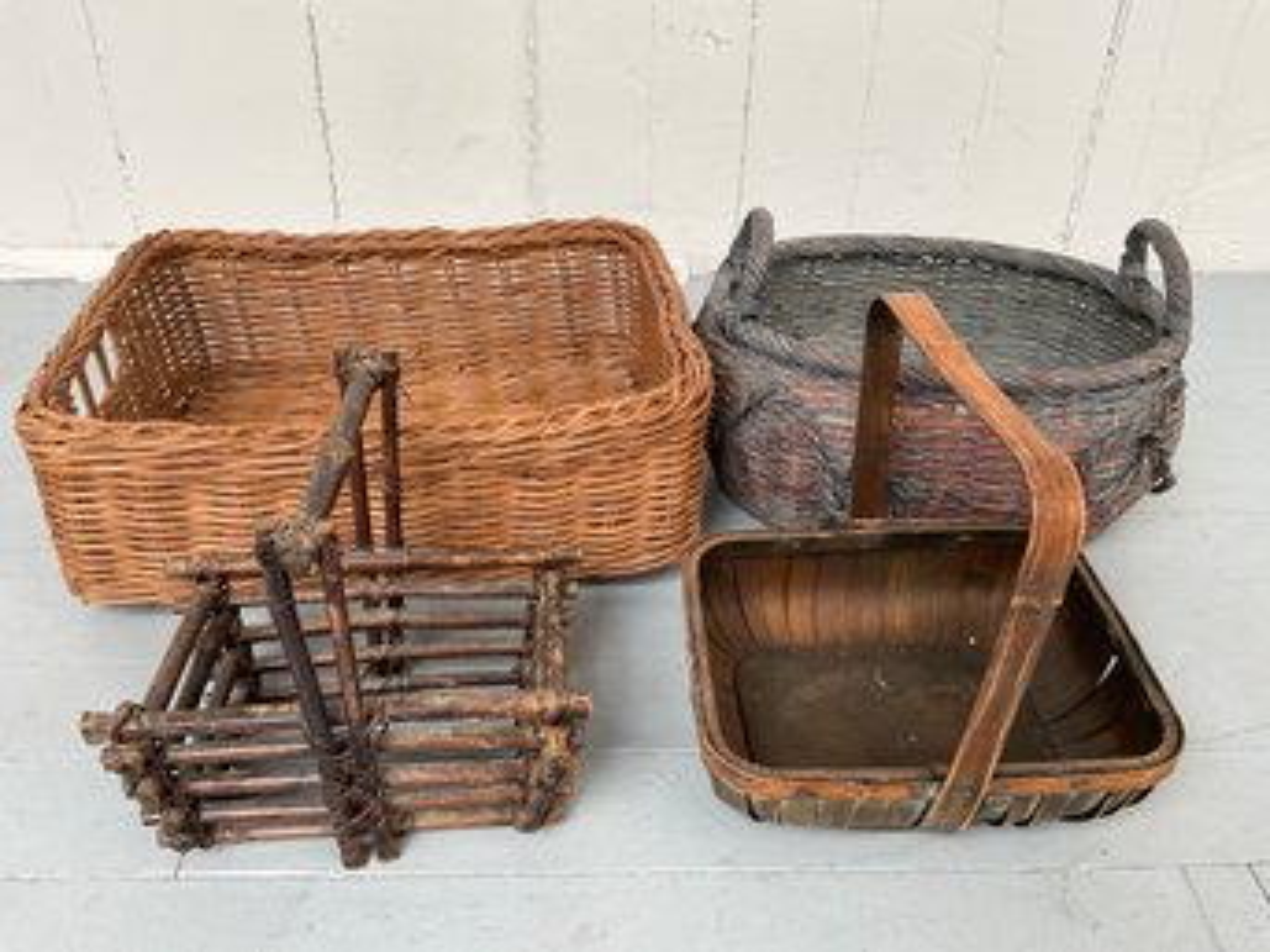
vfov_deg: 48.2
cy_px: 476
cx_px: 635
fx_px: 1064
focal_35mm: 29
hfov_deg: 61.7
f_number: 1.8
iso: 32
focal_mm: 3
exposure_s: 1/122
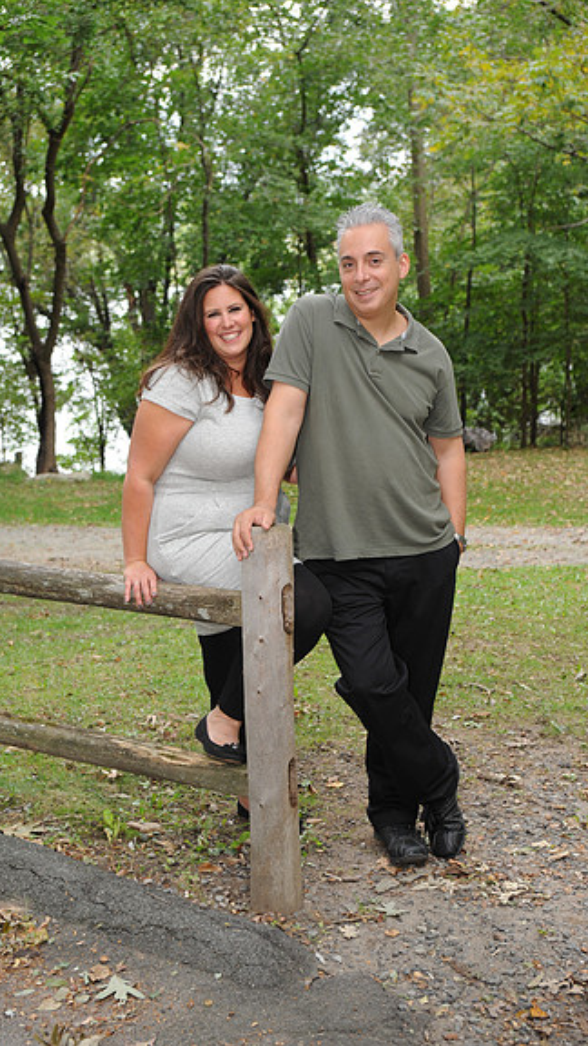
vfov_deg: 36.0
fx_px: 1608
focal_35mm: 58
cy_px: 521
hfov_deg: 20.7
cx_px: 314
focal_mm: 55
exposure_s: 1/125
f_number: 5.6
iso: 500
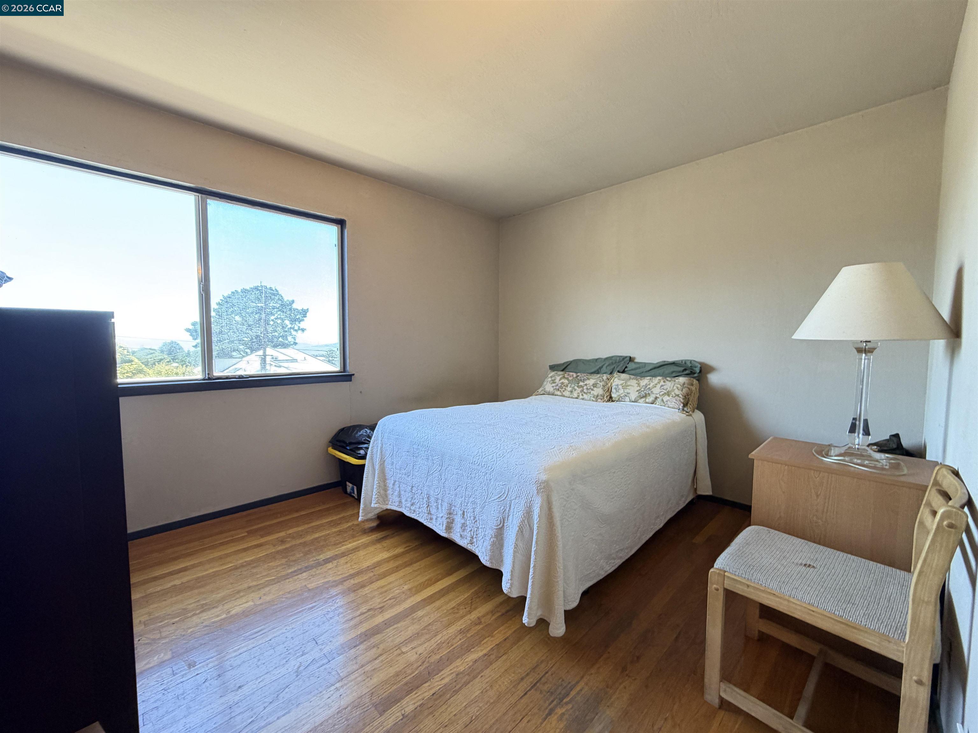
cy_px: 366
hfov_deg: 102.1
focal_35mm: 14
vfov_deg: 85.7
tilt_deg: -2.8
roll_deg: -0.2
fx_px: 396
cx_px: 489
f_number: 2.2
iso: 200
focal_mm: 2.22
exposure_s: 1/60
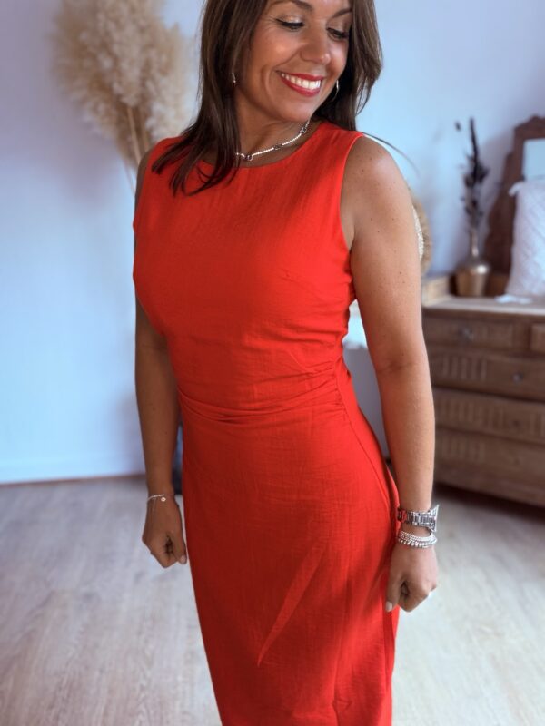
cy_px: 363
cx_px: 272
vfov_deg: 60.0
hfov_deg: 46.8
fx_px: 630
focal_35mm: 30
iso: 80
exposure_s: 1/72
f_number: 1.9
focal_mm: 2.71
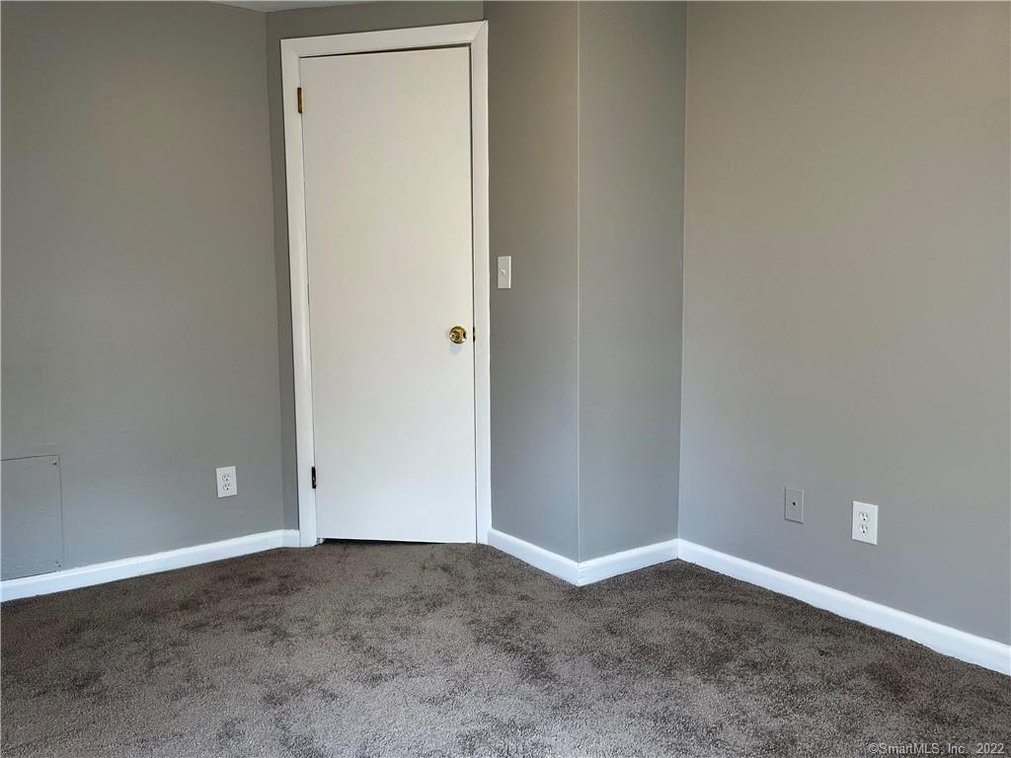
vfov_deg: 53.1
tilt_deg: -6.8
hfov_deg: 67.3
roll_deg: +0.9
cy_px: 379
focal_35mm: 26
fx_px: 759
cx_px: 506
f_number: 1.6
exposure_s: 1/120
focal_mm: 5.1
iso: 80
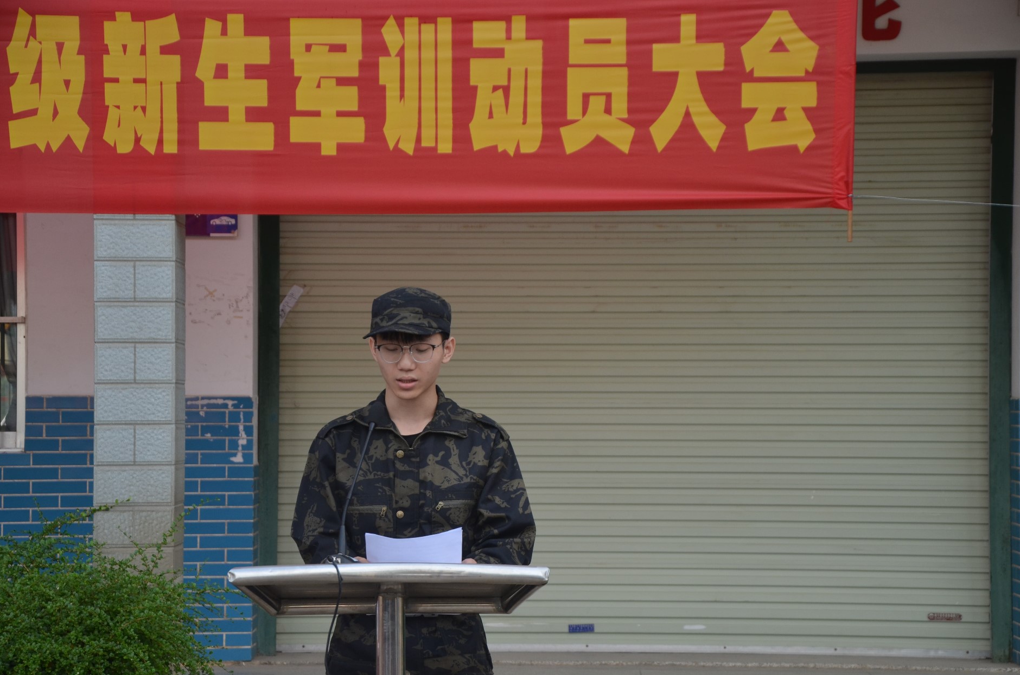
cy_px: 340
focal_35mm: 94
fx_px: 2658
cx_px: 515
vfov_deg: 14.5
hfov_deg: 21.7
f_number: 5.6
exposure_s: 1/640
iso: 400
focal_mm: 62
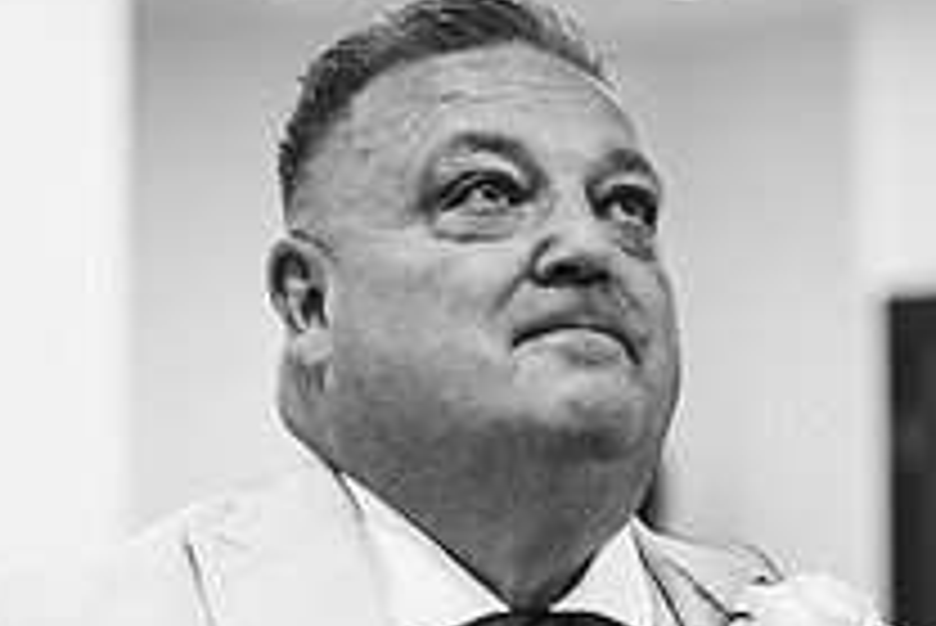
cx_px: 990
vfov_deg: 5.8
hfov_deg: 8.6
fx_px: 6166
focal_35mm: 237
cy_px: 766
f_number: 3.2
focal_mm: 85
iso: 360
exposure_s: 1/200
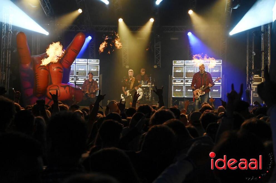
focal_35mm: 62
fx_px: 475
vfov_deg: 21.9
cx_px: 138
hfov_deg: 32.4
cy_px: 92
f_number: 6.3
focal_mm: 62
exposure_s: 1/640
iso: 8000
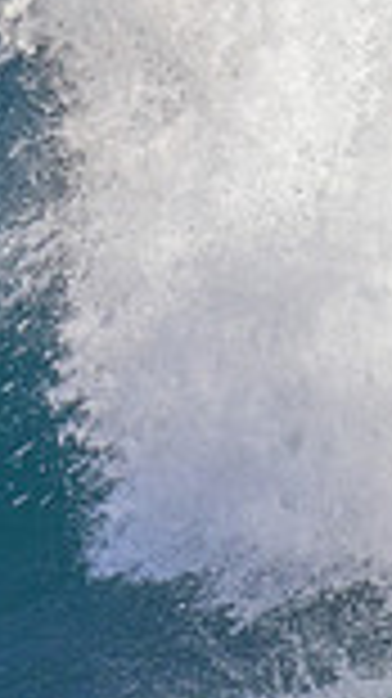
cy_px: 412
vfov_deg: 0.8
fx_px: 50678
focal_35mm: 2738
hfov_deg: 0.4
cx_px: -505
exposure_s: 1/2000
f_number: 11
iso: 2500
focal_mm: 700
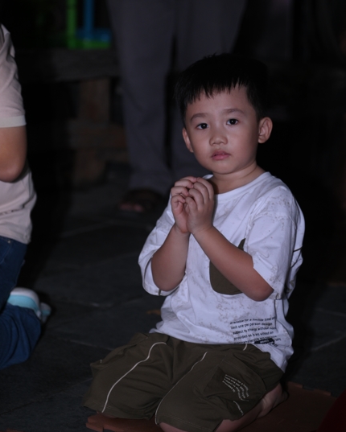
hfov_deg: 12.2
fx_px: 1625
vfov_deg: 15.1
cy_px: 220
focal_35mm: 127
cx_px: 173
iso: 1000
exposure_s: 1/100
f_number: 4
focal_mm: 112
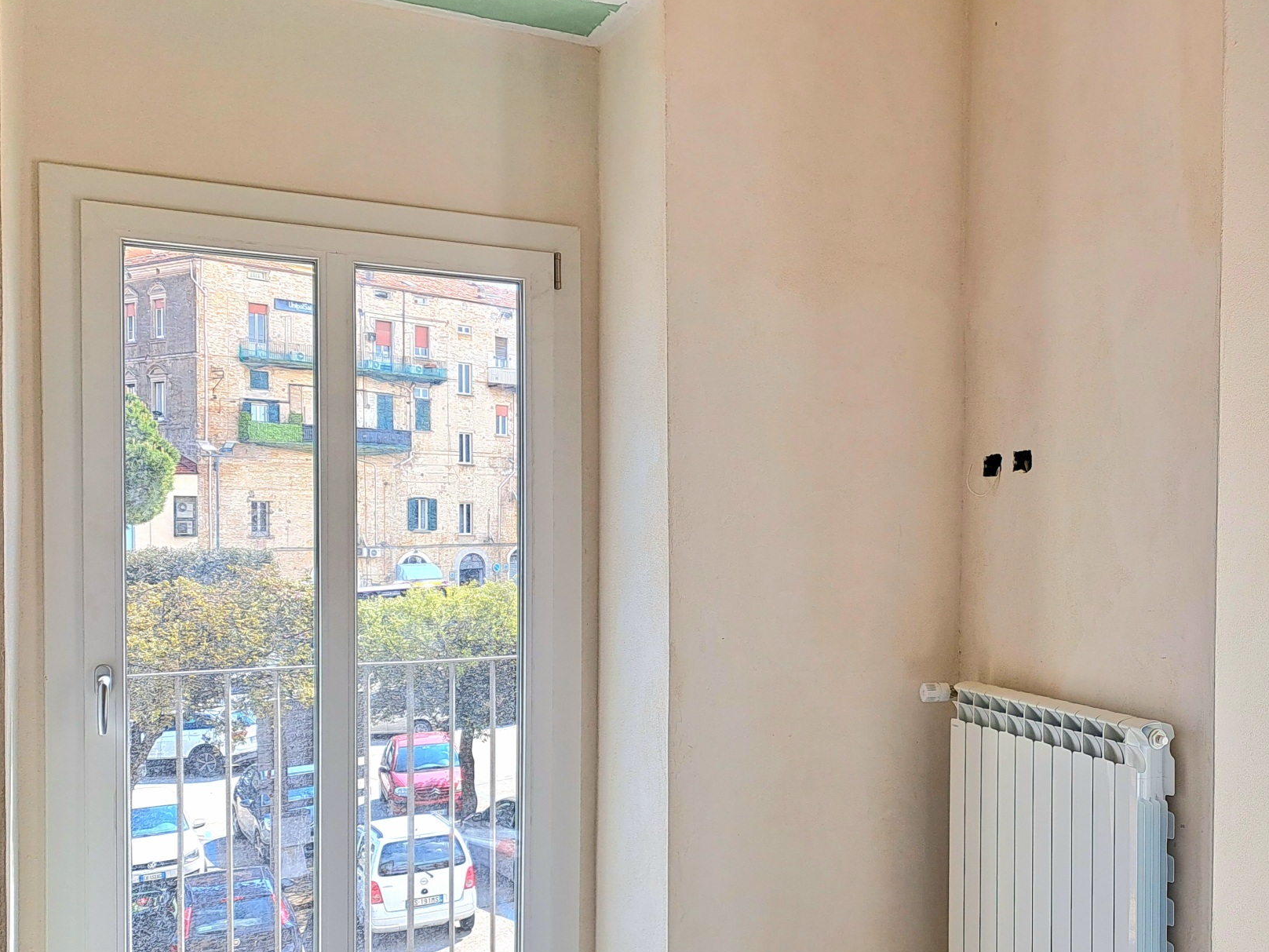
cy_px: 529
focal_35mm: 38
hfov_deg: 46.9
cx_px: 975
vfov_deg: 37.7
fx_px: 1393
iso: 50
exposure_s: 1/370
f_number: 1.8
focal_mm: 5.23
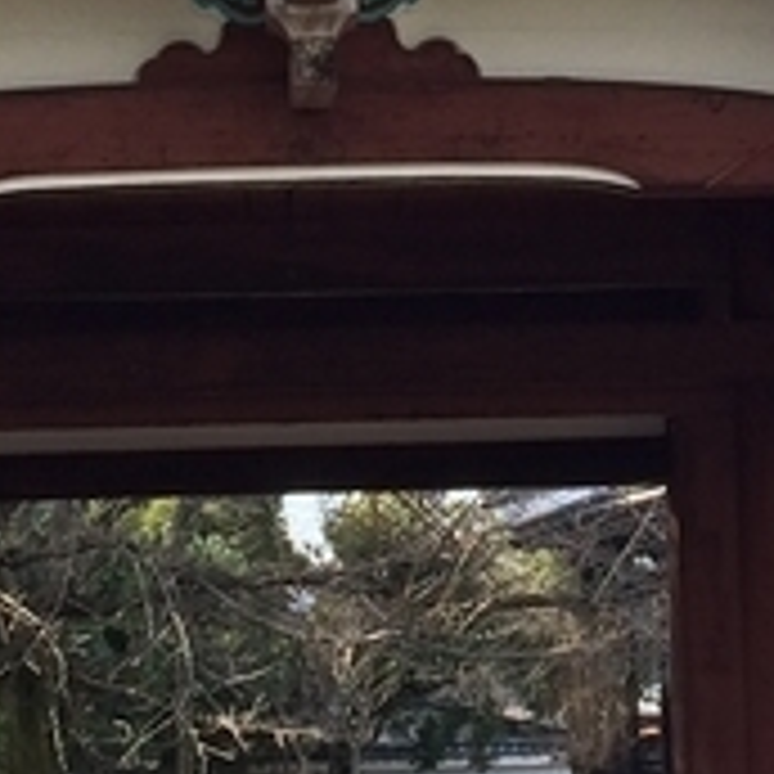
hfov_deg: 11.4
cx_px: 572
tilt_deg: +11.0
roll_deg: +2.1
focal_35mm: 153
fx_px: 3870
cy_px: 54
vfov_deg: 11.3
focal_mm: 4.15
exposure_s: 1/419
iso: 32
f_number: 2.2
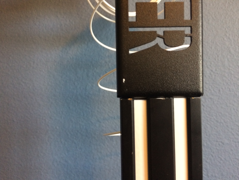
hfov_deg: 61.7
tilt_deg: -0.9
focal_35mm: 29
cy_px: 90
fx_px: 200
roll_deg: +0.4
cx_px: 120
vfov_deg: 48.2
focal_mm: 4.15
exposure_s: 1/24
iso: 250
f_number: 2.2
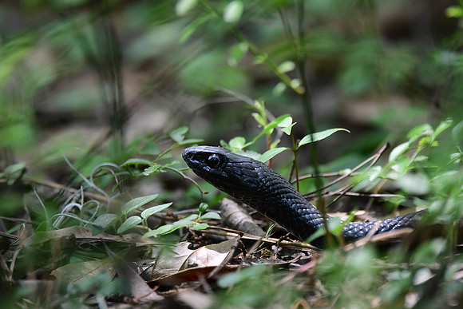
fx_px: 11577
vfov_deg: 1.5
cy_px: 154
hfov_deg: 2.3
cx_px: 232
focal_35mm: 900
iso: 2500
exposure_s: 1/400
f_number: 6.3
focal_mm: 600
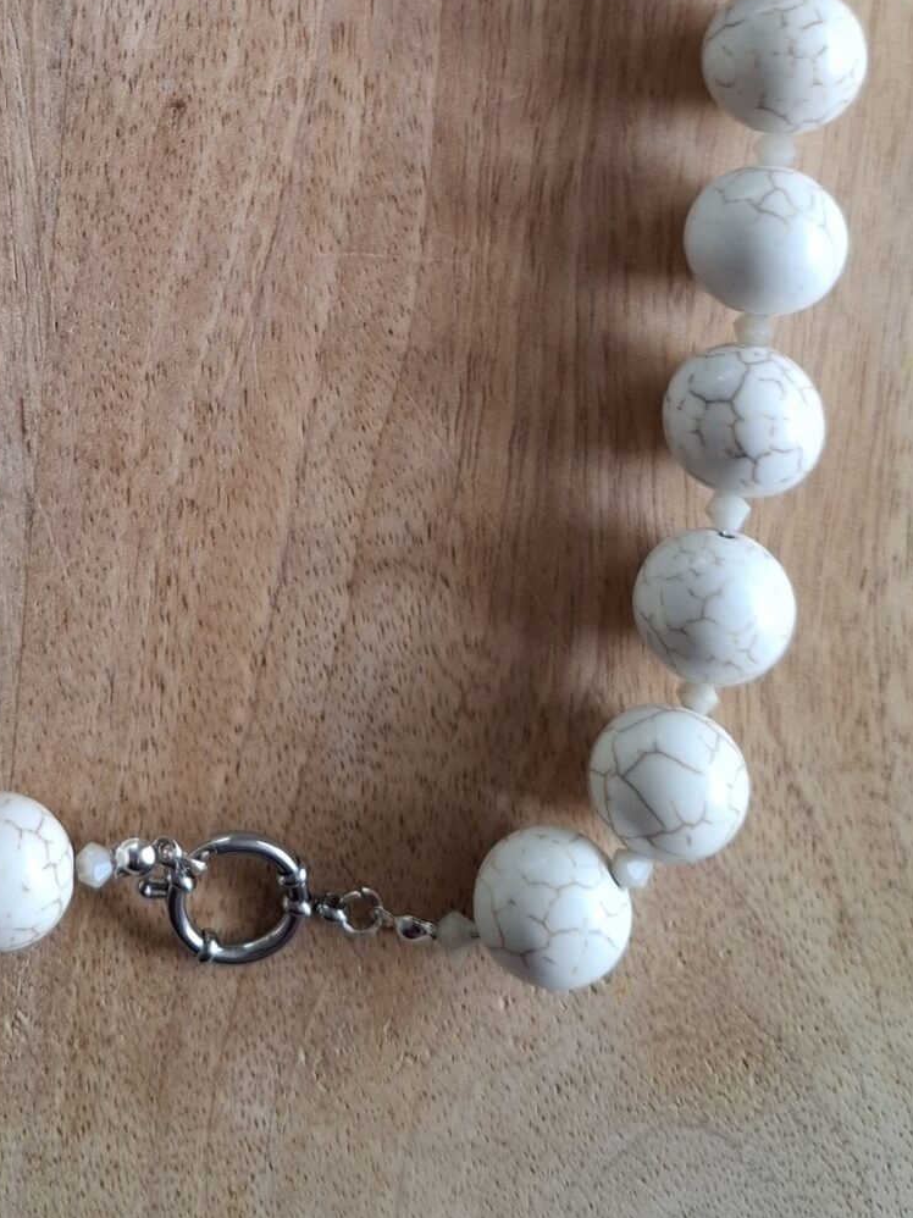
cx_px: 120
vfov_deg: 31.2
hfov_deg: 24.2
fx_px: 2076
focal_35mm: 59
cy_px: 117
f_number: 1.8
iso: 200
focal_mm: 5.54
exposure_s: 1/100
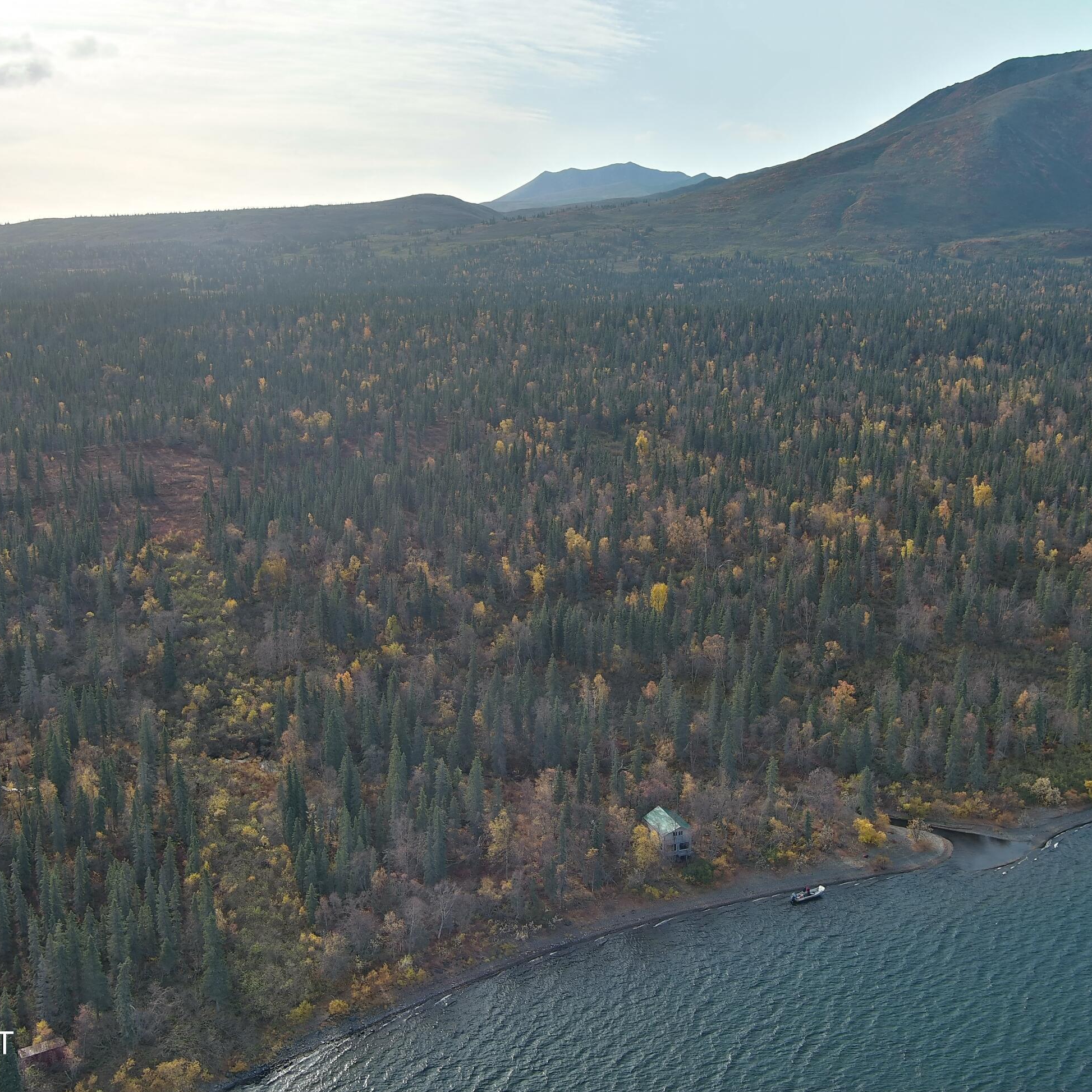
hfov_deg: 43.9
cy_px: 534
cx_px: 567
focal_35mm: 38
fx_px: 1356
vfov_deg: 43.9
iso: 100
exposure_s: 1/704
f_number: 2.8
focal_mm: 10.57
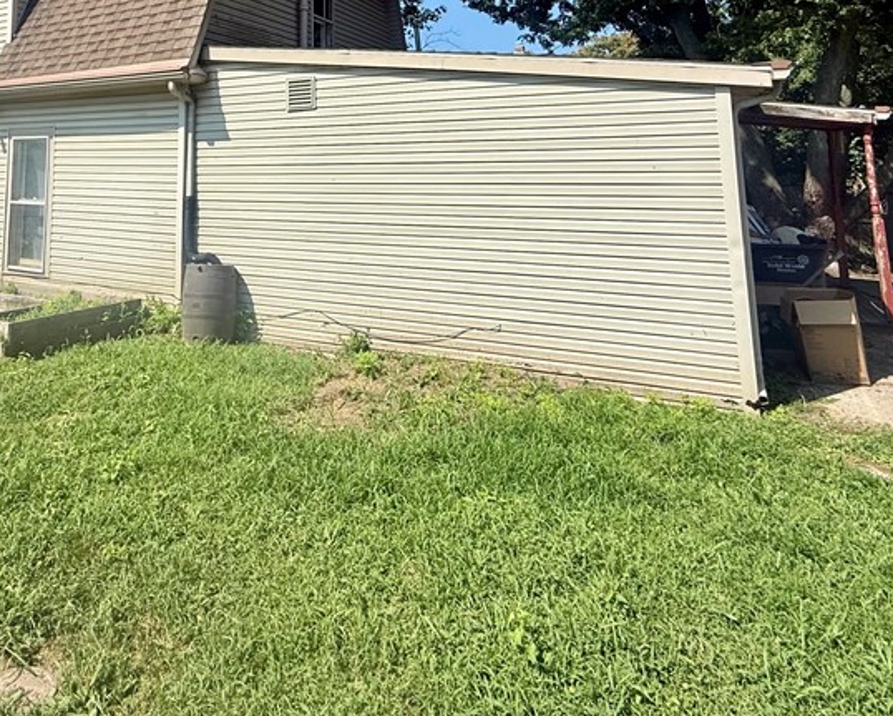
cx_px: 276
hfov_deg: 63.8
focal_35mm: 26
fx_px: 688
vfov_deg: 49.4
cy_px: 81
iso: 50
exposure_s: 1/2611
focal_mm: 2.22
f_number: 2.2
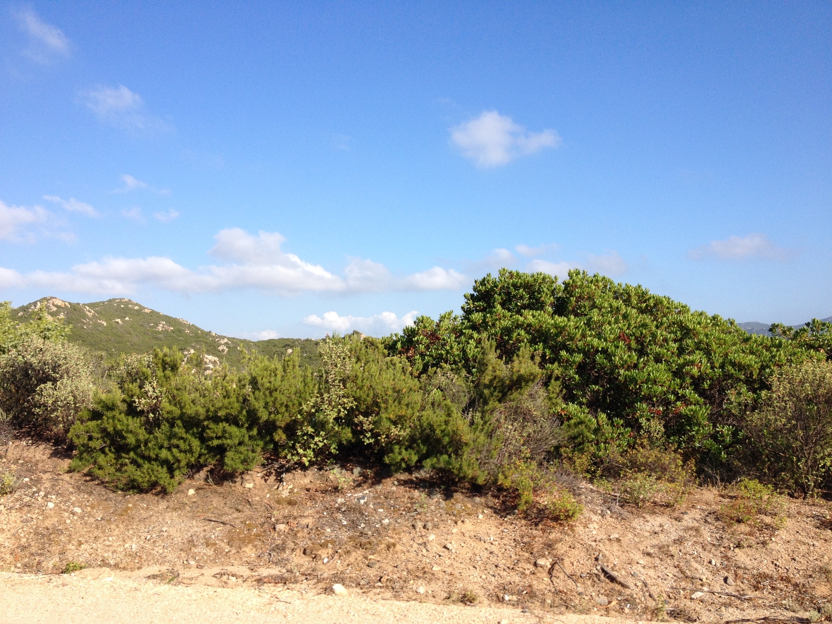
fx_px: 841
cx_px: 416
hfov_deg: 52.6
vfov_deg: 40.7
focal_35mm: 35
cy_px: 312
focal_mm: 4.28
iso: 50
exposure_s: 1/1314
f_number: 2.4
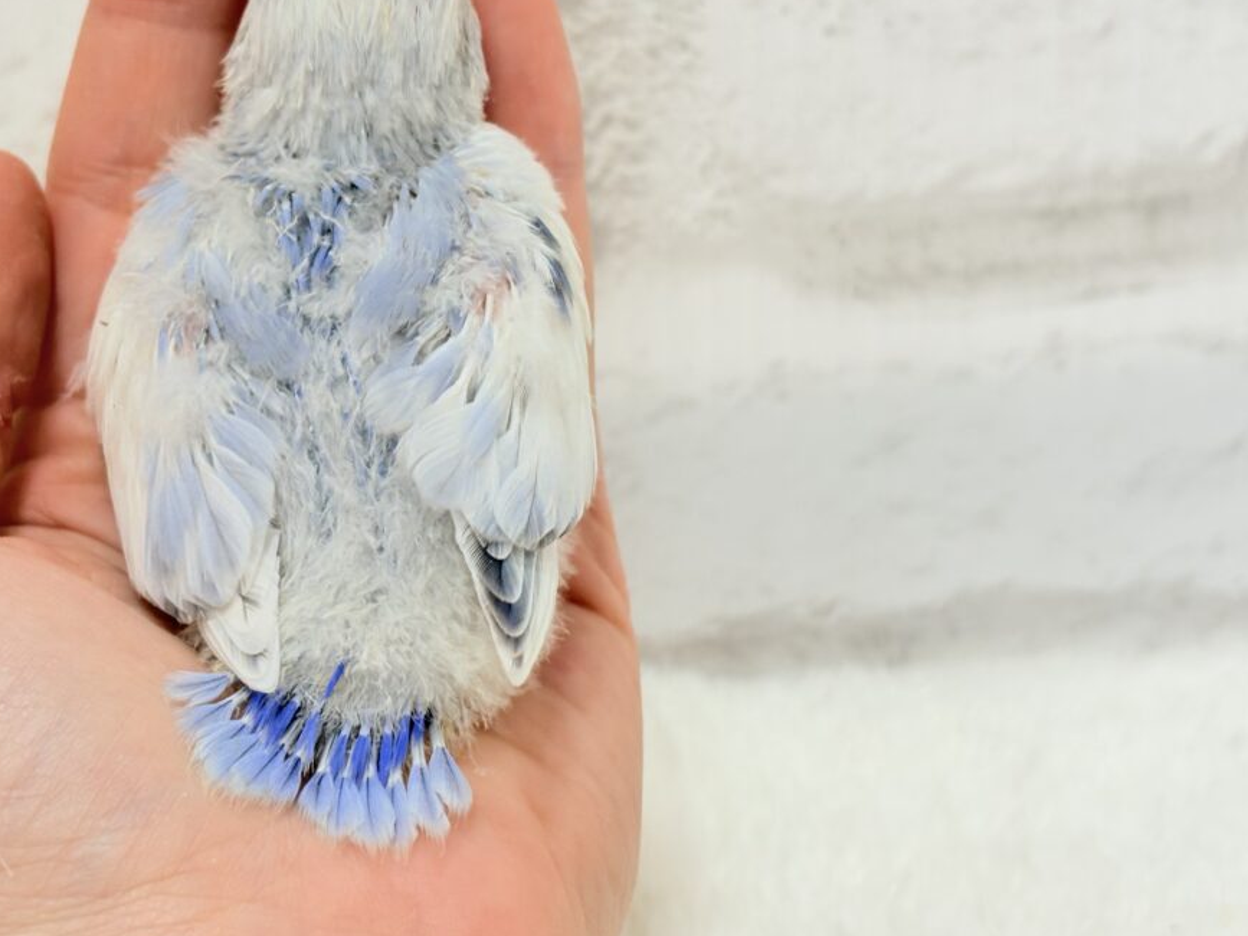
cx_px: 459
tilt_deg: -22.1
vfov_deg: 20.4
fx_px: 2595
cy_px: 354
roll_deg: +2.8
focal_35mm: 72
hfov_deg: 26.9
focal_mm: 5.96
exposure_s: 1/100
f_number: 1.6
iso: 80
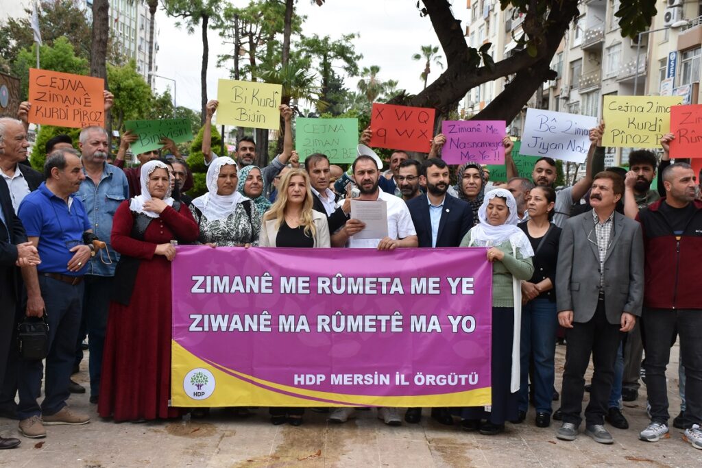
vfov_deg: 25.8
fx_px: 1024
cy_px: 234
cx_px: 351
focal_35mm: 52
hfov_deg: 37.8
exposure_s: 1/320
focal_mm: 35
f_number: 9
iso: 640
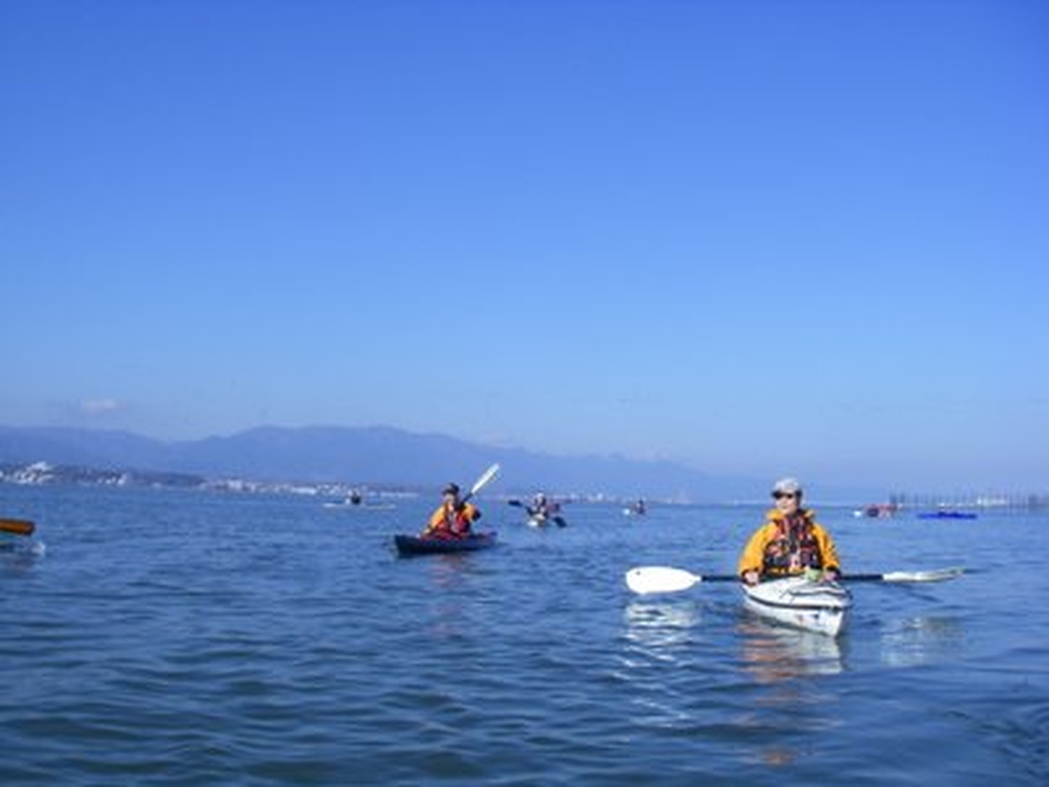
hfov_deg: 49.0
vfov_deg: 37.7
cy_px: 394
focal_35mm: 38
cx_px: 524
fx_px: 1152
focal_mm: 6.3
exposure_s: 1/200
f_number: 6.6
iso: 64
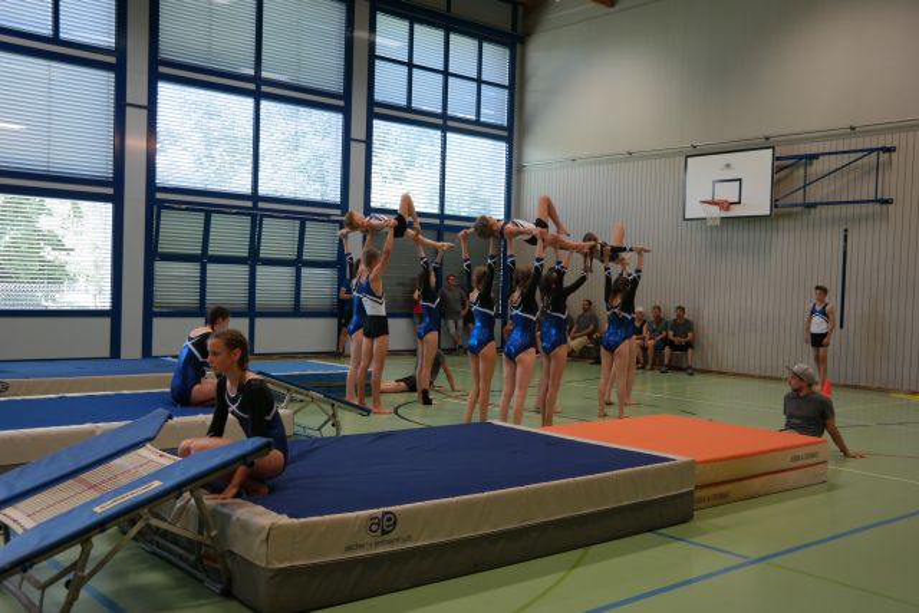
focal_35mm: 33
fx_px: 843
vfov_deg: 40.0
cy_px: 306
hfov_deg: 57.2
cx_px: 460
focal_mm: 22
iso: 400
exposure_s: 1/40
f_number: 4
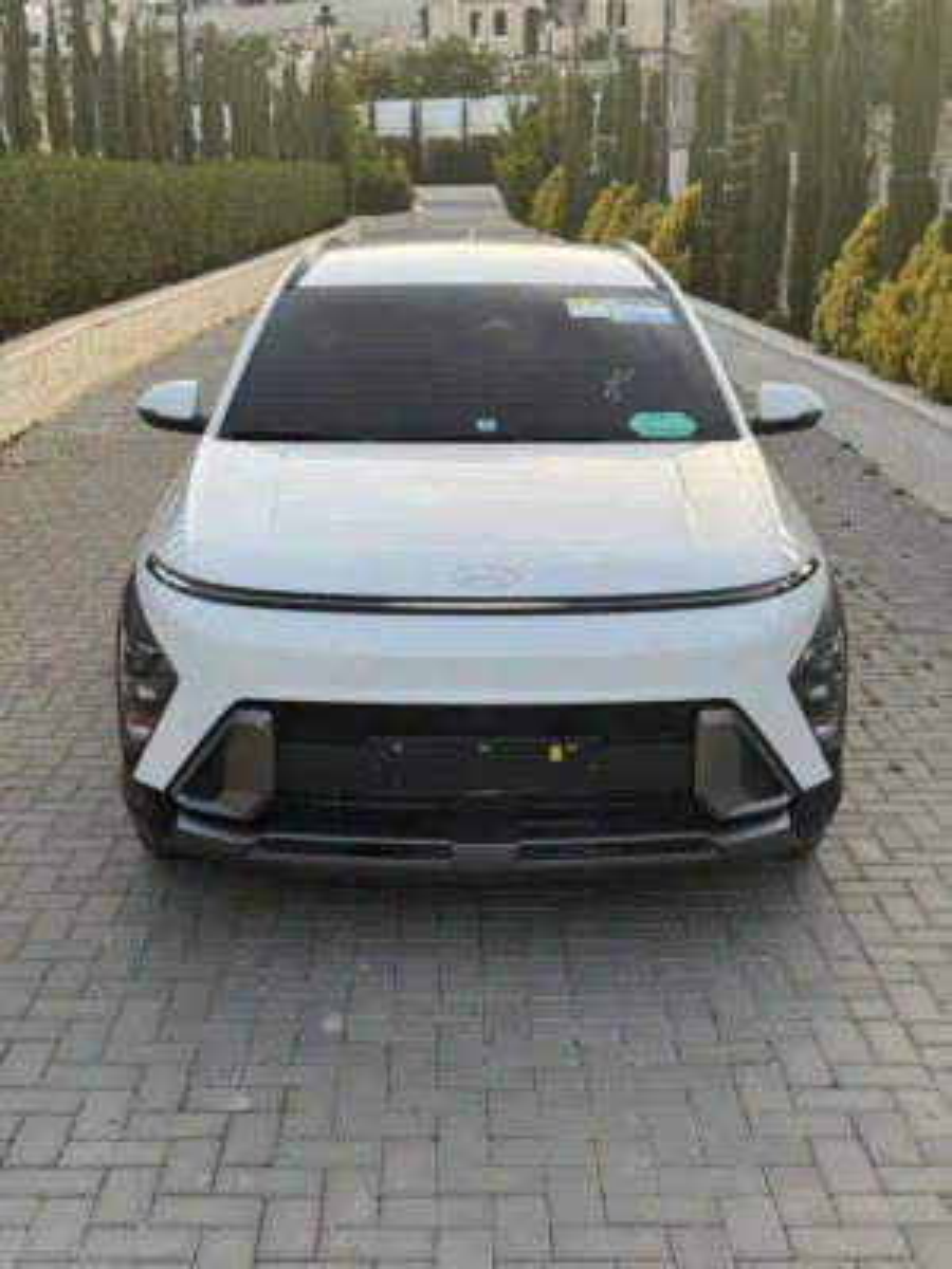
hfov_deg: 30.3
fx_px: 1760
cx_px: 476
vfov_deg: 39.7
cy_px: 634
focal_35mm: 48
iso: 64
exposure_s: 1/855
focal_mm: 6.76
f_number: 1.78
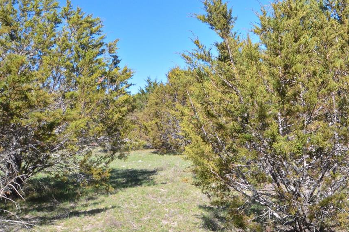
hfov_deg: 50.8
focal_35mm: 36
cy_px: 96
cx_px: 264
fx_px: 349
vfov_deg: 36.7
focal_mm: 10
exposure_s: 1/25
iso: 200
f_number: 16
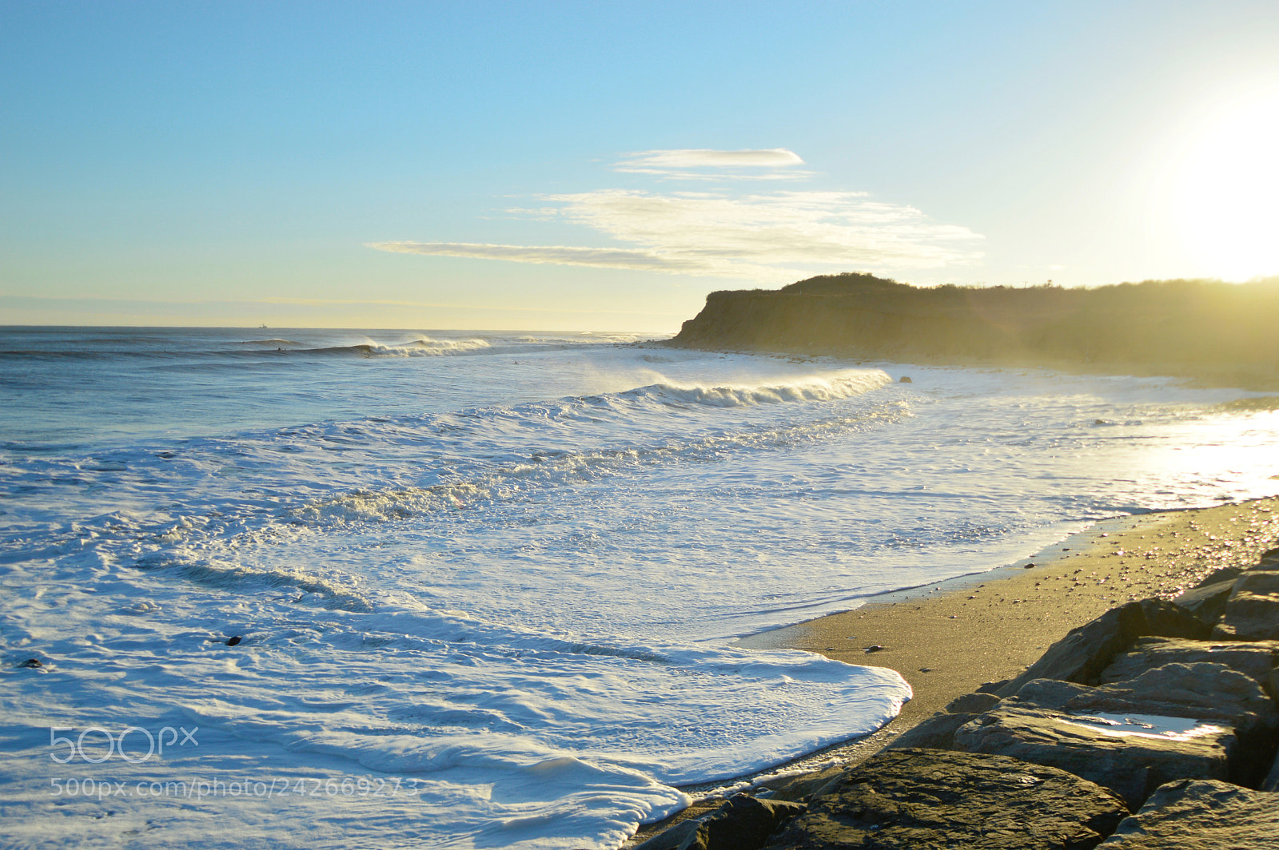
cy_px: 425
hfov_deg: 53.2
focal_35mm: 36
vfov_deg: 36.8
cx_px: 640
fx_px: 1278
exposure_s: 1/320
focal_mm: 24
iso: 100
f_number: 4.5
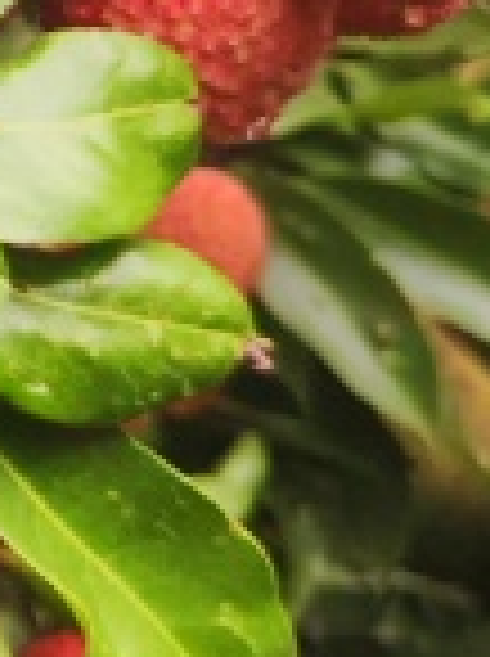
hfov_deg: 7.5
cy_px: -196
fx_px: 3332
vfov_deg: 11.0
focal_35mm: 176
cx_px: -931
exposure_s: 1/1000
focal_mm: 5.59
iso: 120
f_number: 1.88
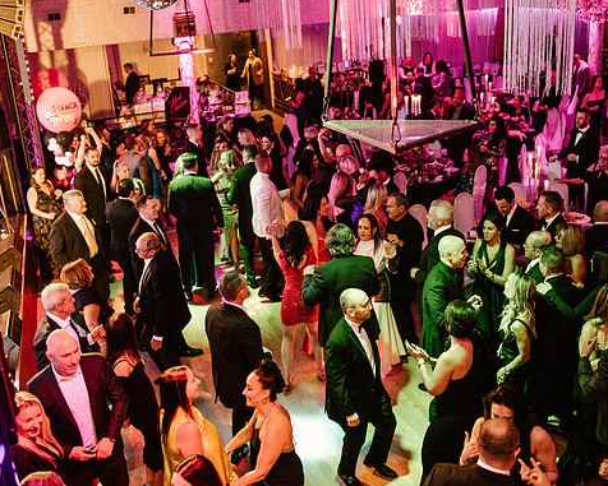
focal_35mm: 40
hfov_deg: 45.8
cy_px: 242
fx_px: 720
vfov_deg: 37.3
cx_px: 313
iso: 2500
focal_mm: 35
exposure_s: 1/200
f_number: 2.5
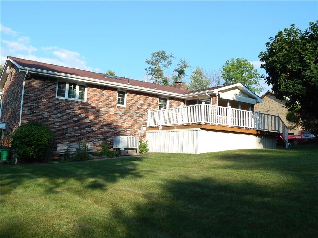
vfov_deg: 40.7
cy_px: 119
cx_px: 159
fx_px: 322
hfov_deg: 52.6
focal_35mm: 35
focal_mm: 6.1
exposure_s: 1/800
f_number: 3.3
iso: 125
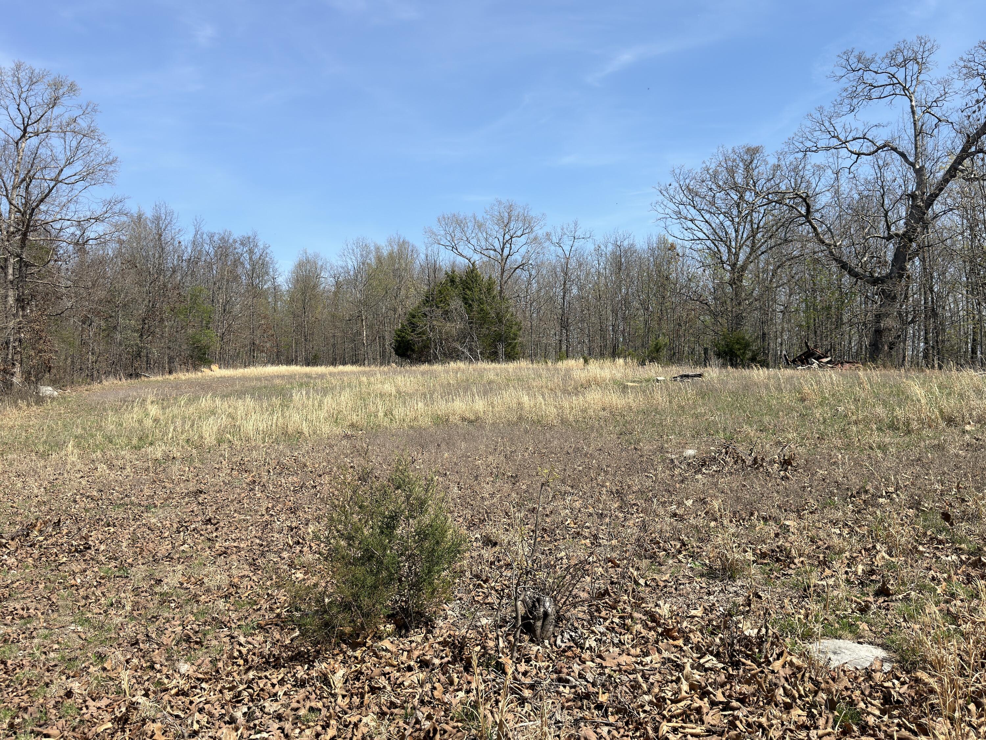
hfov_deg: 60.0
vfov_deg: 46.8
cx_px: 493
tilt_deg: +2.2
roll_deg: +0.1
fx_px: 855
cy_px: 370
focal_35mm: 30
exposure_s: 1/3717
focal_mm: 6.76
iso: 64
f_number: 1.78
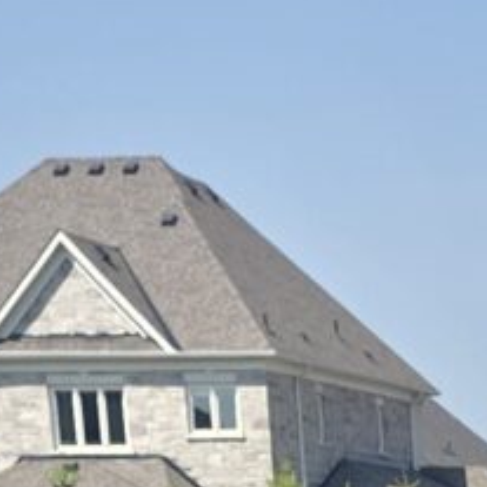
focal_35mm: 189
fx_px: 3008
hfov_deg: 8.8
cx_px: 906
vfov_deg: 7.3
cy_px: 1826
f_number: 1.8
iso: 25
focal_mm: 5.4
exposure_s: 1/909
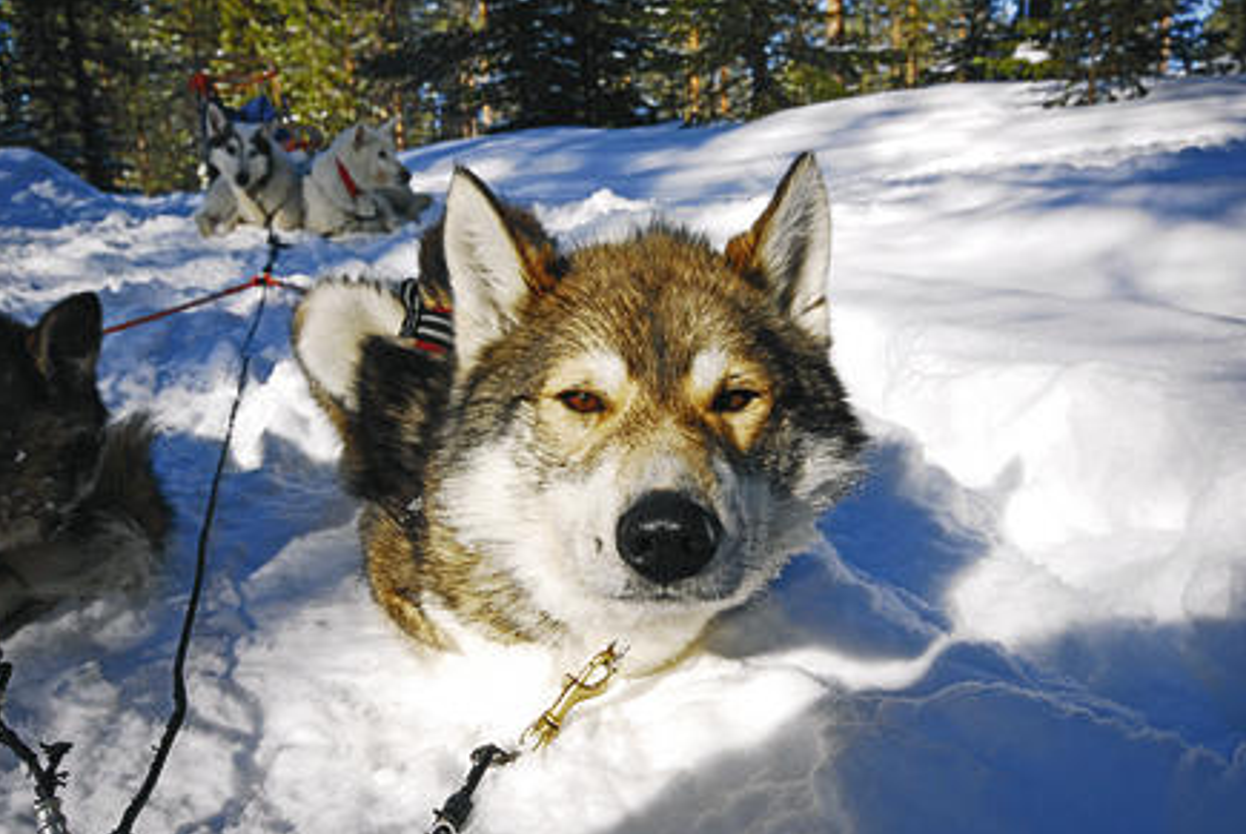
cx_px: 633
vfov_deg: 42.4
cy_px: 423
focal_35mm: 31
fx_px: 1074
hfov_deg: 60.2
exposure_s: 1/250
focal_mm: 20
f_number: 9
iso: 200
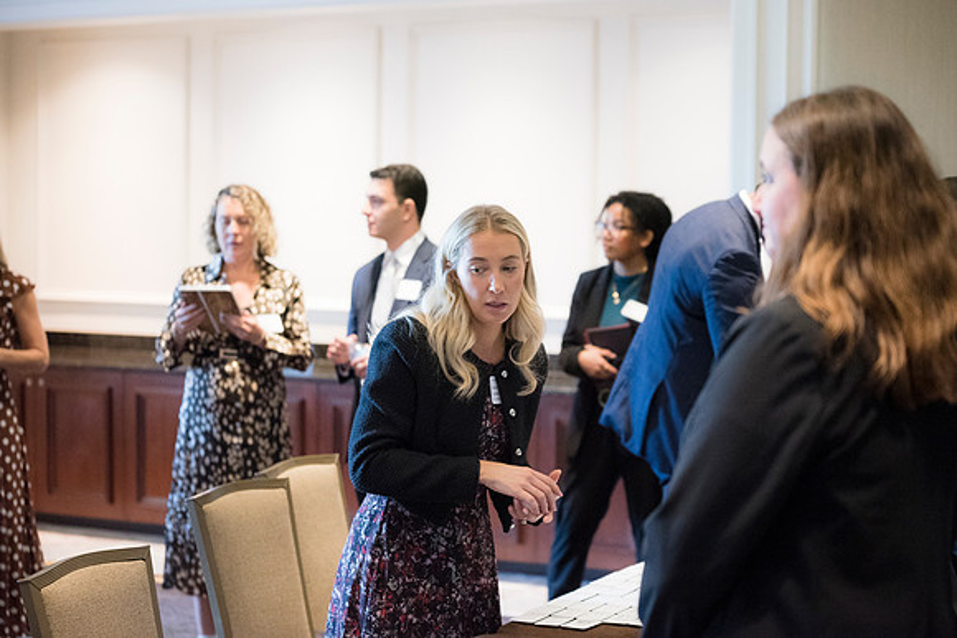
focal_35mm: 70
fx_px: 1861
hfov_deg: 28.8
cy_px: 319
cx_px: 478
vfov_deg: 19.5
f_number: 2.8
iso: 6400
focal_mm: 70
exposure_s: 1/125
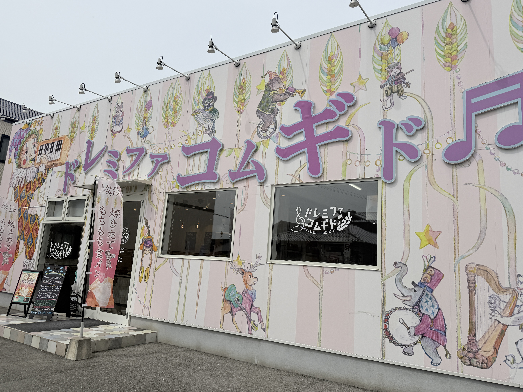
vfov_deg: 53.0
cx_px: 272
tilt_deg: +11.8
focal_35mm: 26
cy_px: 187
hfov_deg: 67.3
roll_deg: -3.1
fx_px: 393
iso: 80
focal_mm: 6.76
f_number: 1.78
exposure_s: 1/9091
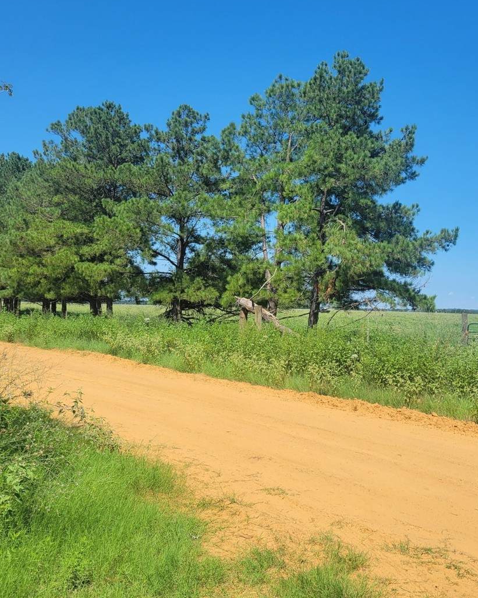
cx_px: 279
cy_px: 272
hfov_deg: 39.0
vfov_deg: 47.9
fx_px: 672
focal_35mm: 38
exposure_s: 1/2551
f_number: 1.8
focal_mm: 5.4
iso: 40
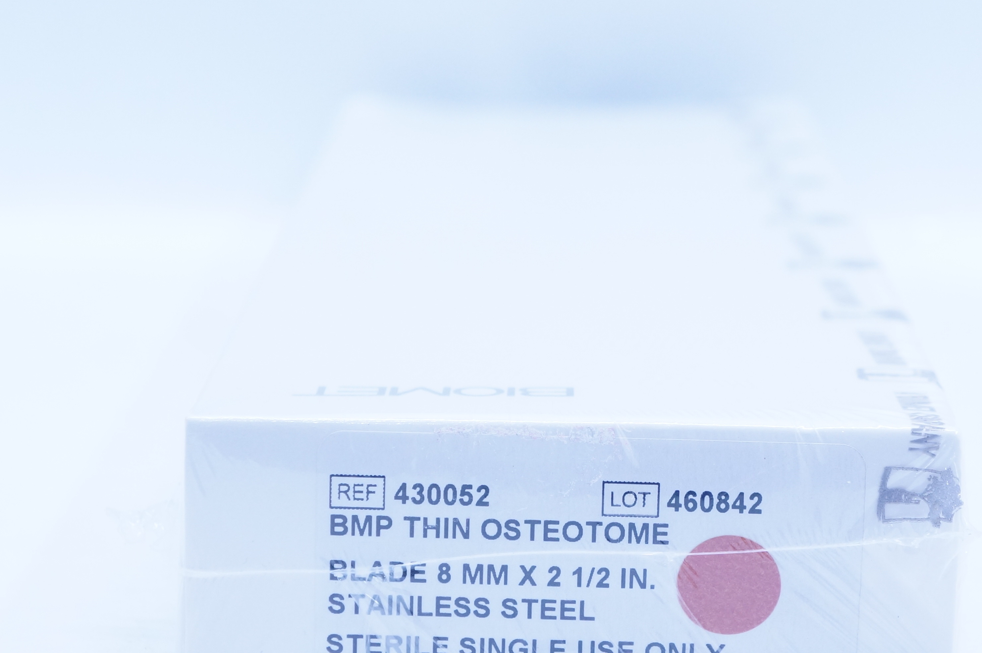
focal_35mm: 117
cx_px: 581
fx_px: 3184
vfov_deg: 11.7
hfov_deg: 17.5
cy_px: 385
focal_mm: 47
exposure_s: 1/125
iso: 800
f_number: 5.6
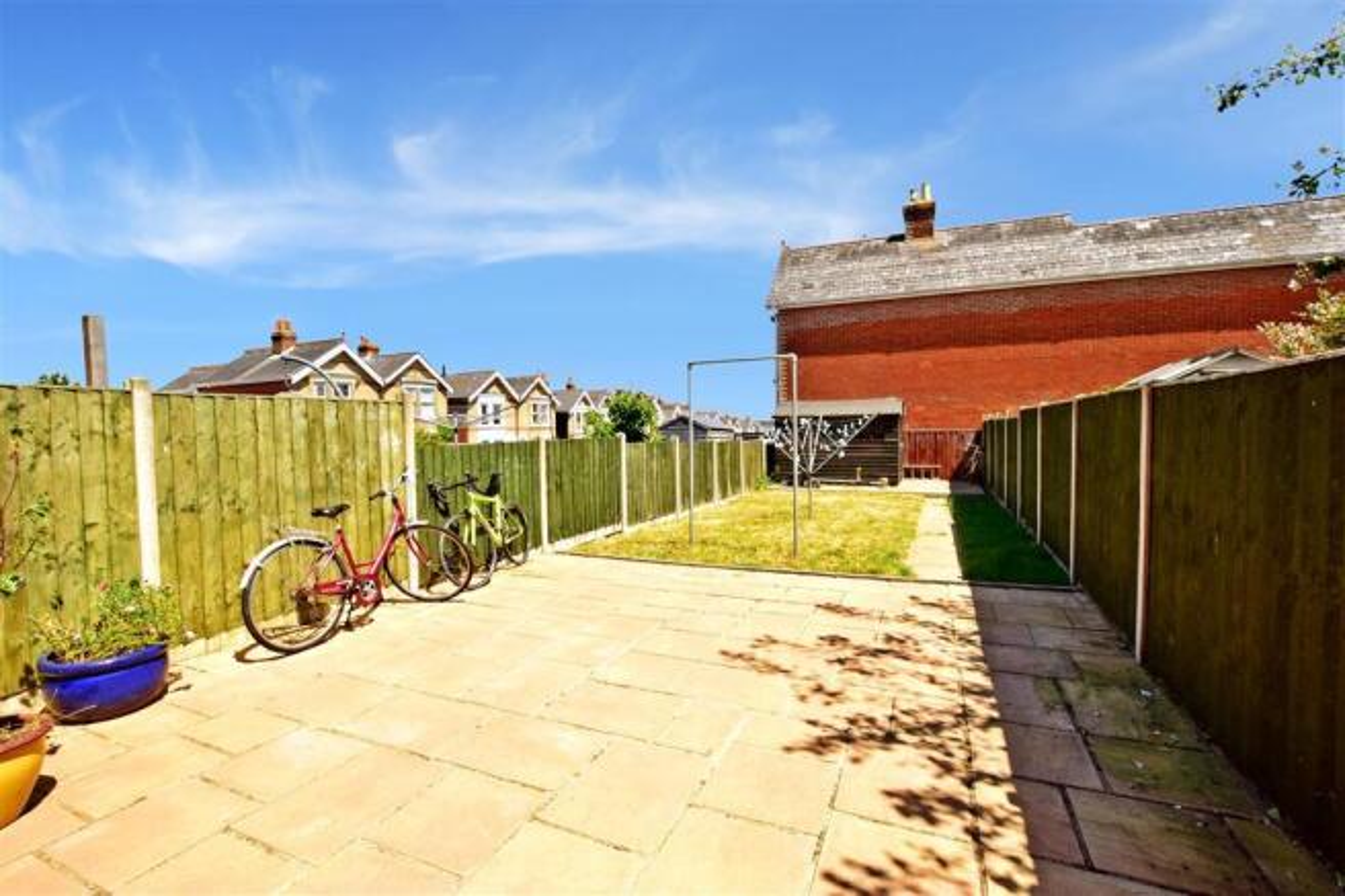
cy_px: 448
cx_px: 672
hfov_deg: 100.4
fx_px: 560
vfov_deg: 77.3
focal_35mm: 15
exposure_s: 1/200
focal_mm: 10
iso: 640
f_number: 22
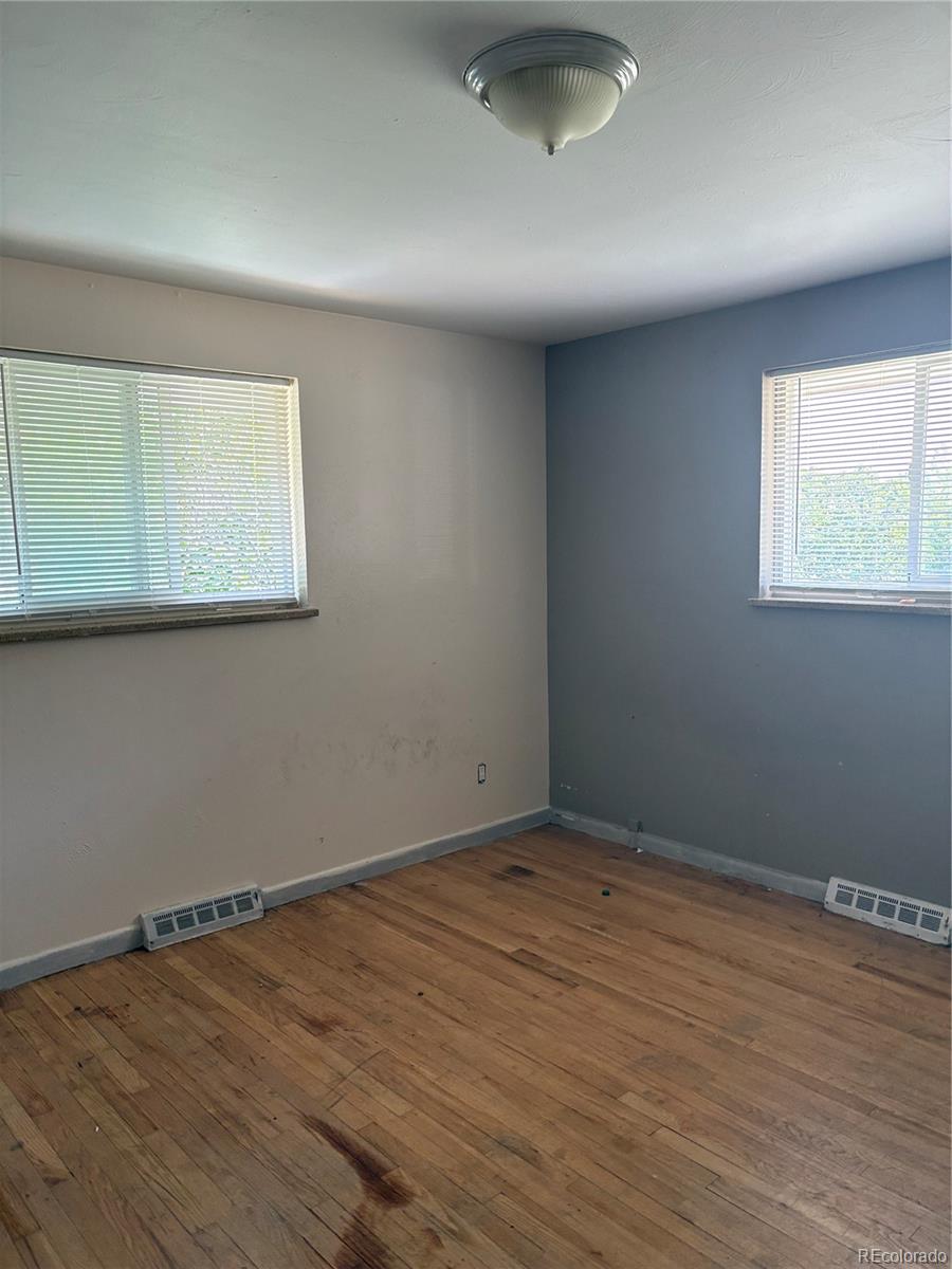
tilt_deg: -6.3
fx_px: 953
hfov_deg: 53.1
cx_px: 476
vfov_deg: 67.3
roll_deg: -1.2
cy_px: 634
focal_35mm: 26
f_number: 1.6
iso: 125
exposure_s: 1/121
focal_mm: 5.96
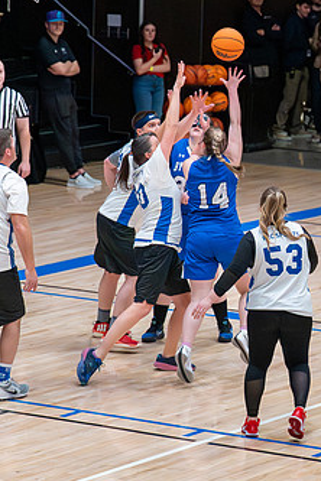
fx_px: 2969
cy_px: 212
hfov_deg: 6.2
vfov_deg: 9.3
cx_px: 325
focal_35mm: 222
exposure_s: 1/1250
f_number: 4
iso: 8000
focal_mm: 100
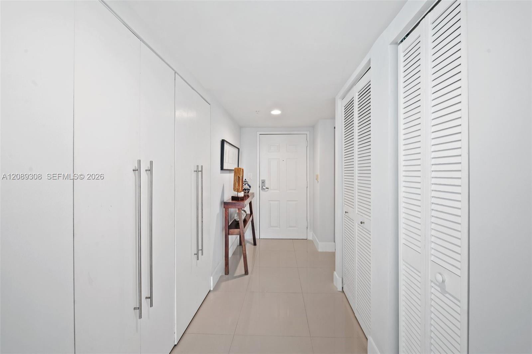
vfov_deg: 81.1
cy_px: 177
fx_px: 207
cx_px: 266
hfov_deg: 104.3
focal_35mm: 14
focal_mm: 14
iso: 200
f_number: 8
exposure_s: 1/5
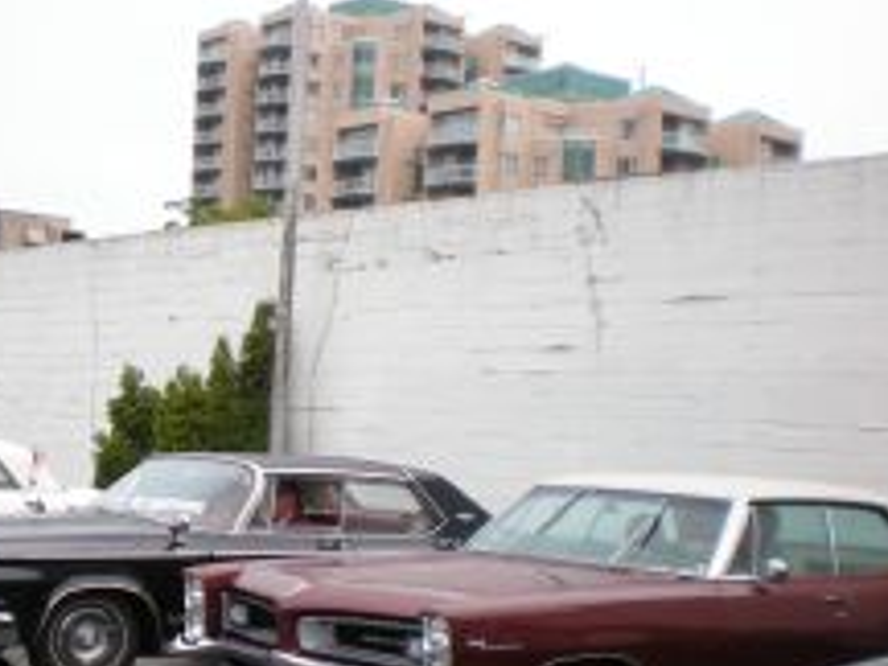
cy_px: 504
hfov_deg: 29.0
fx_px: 1693
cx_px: 249
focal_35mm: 66
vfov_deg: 22.0
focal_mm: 6.3
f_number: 4.6
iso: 64
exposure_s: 1/240
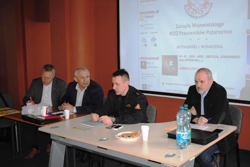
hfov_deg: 43.6
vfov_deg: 29.9
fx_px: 313
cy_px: 84
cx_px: 125
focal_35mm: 45
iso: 200
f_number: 4.5
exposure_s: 1/60
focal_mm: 30
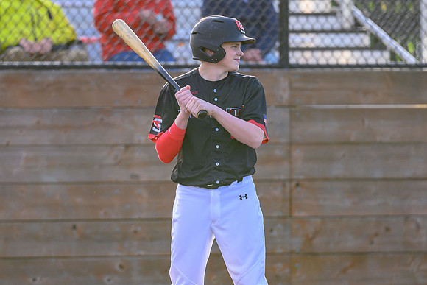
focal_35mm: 438
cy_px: 179
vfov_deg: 3.1
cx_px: 144
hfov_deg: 4.7
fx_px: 5194
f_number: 2.8
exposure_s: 1/2000
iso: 500
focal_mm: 200
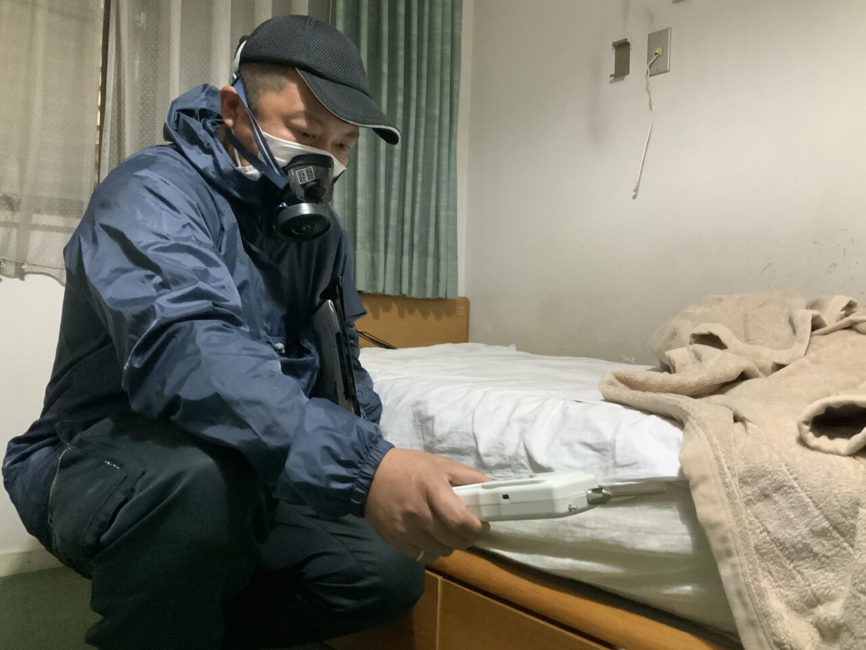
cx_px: 433
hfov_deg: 61.7
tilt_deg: -0.4
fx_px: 726
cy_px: 325
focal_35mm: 29
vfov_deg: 48.2
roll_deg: -1.6
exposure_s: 1/24
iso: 500
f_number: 1.8
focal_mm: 3
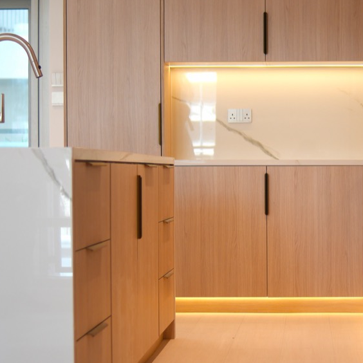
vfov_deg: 21.1
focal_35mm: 82
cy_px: 203
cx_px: 289
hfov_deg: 20.9
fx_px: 973
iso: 100
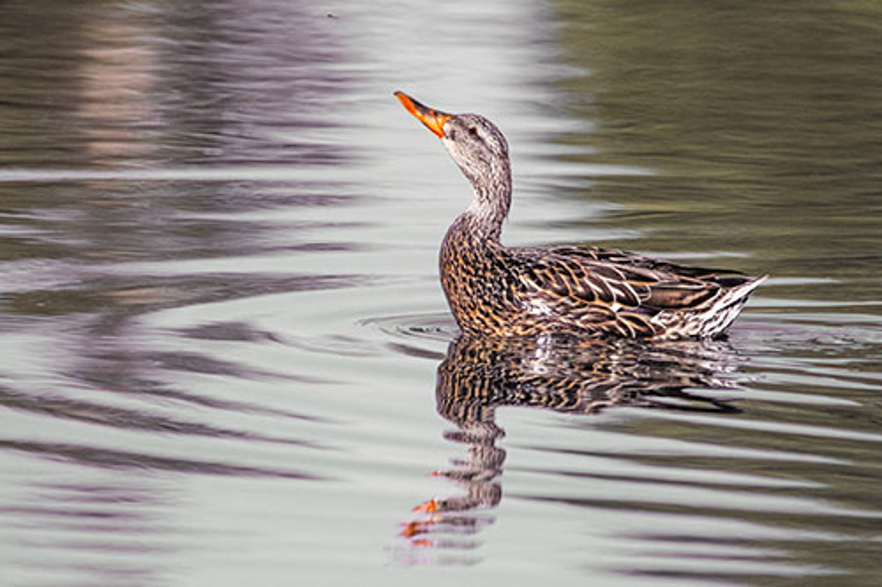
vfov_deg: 1.4
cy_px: 294
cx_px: 441
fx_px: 23266
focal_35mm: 950
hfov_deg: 2.2
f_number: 12
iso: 2000
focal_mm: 950
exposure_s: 1/3200
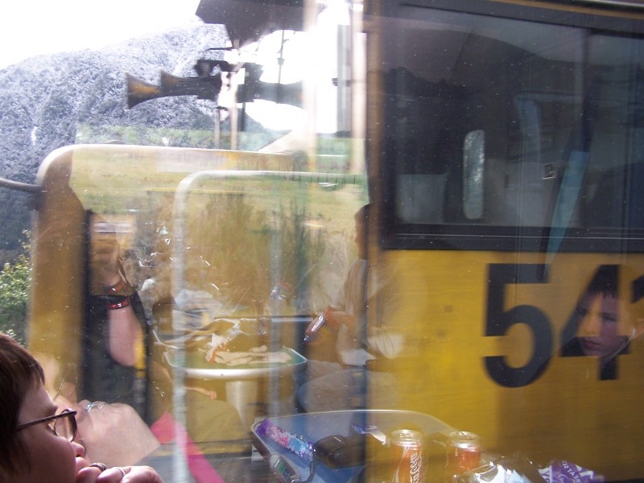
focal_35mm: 38
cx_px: 322
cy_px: 242
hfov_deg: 49.0
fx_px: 707
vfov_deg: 37.7
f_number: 2.8
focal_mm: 6.3
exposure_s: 1/90
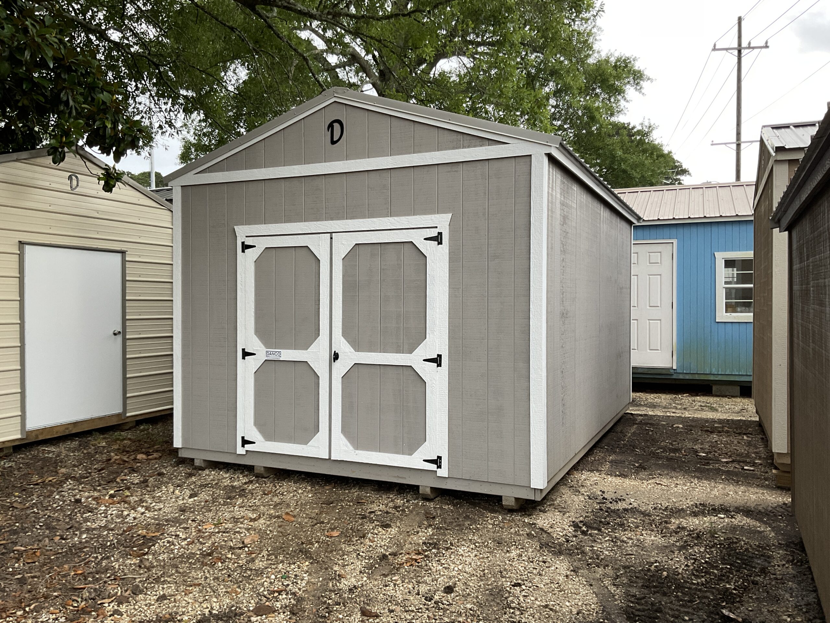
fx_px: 695
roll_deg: +0.2
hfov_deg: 61.7
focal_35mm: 29
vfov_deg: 48.2
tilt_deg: -2.1
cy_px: 312
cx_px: 415
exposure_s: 1/122
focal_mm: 3
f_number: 1.8
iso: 64
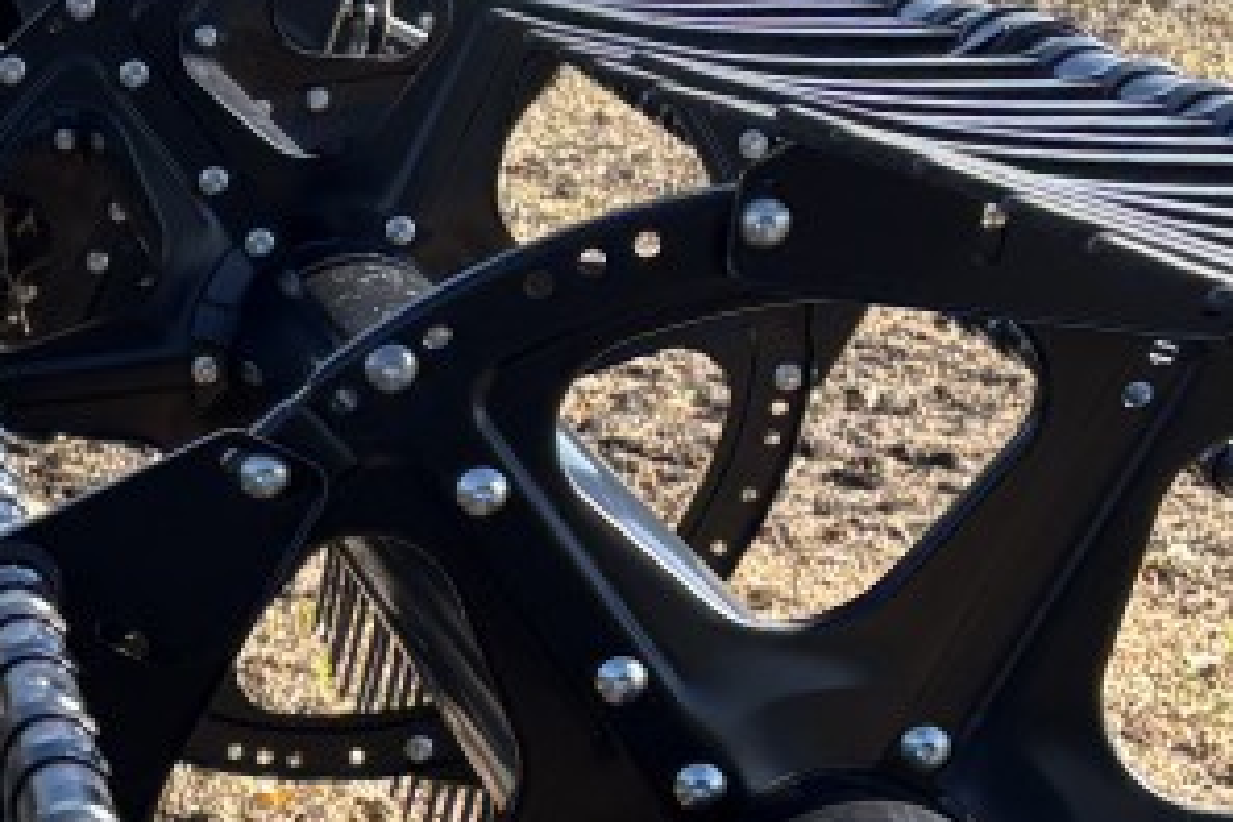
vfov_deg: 10.4
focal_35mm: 131
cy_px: 818
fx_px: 4486
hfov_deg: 13.6
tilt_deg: -12.3
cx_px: -1138
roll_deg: -1.8
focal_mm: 5.96
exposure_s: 1/1016
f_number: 1.6
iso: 50
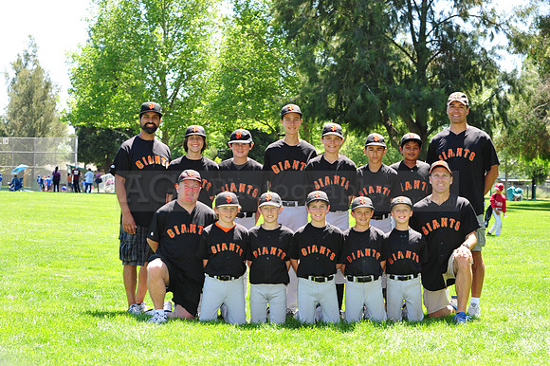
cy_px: 183
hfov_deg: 25.4
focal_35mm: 80
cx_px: 275
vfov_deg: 17.0
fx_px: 1221
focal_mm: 80
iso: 200
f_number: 8
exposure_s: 1/125
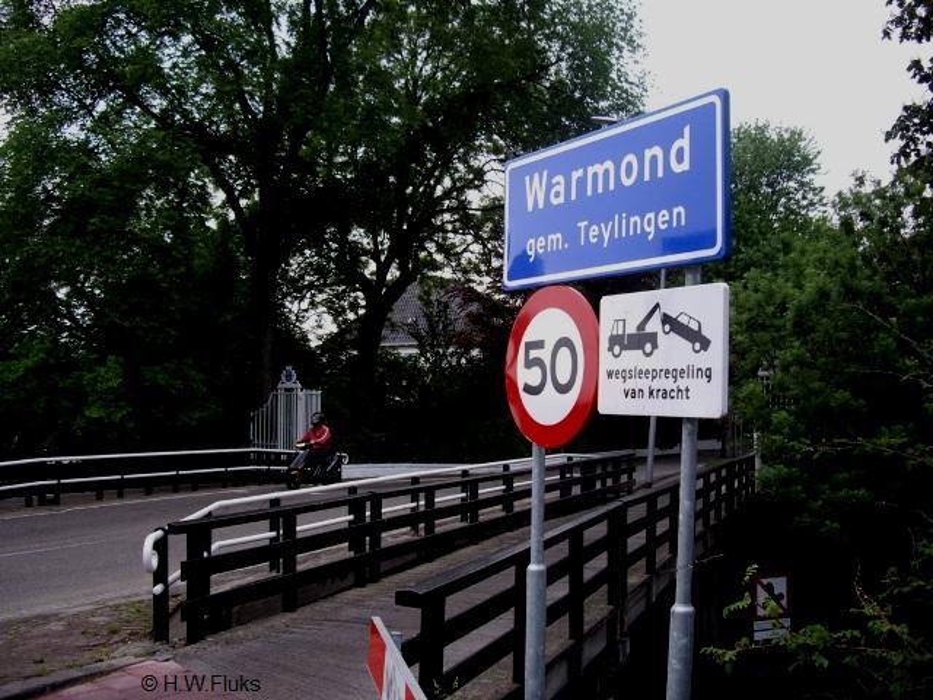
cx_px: 466
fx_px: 1024
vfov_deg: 37.7
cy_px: 350
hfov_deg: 49.0
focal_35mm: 38
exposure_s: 1/50
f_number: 2.8
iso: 200
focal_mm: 7.9
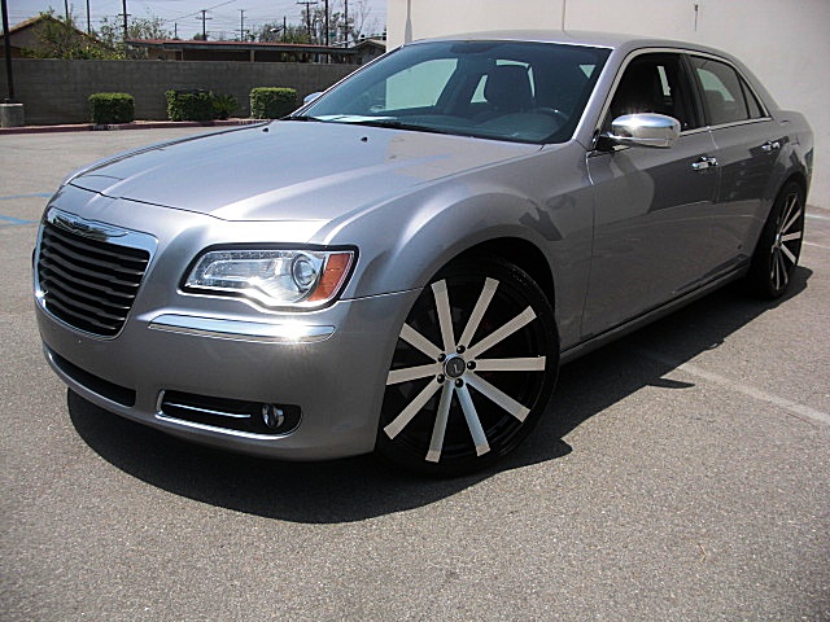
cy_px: 311
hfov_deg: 51.4
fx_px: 863
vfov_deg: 39.7
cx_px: 415
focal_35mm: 36
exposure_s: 1/160
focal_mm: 6.3
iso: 50
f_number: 7.9
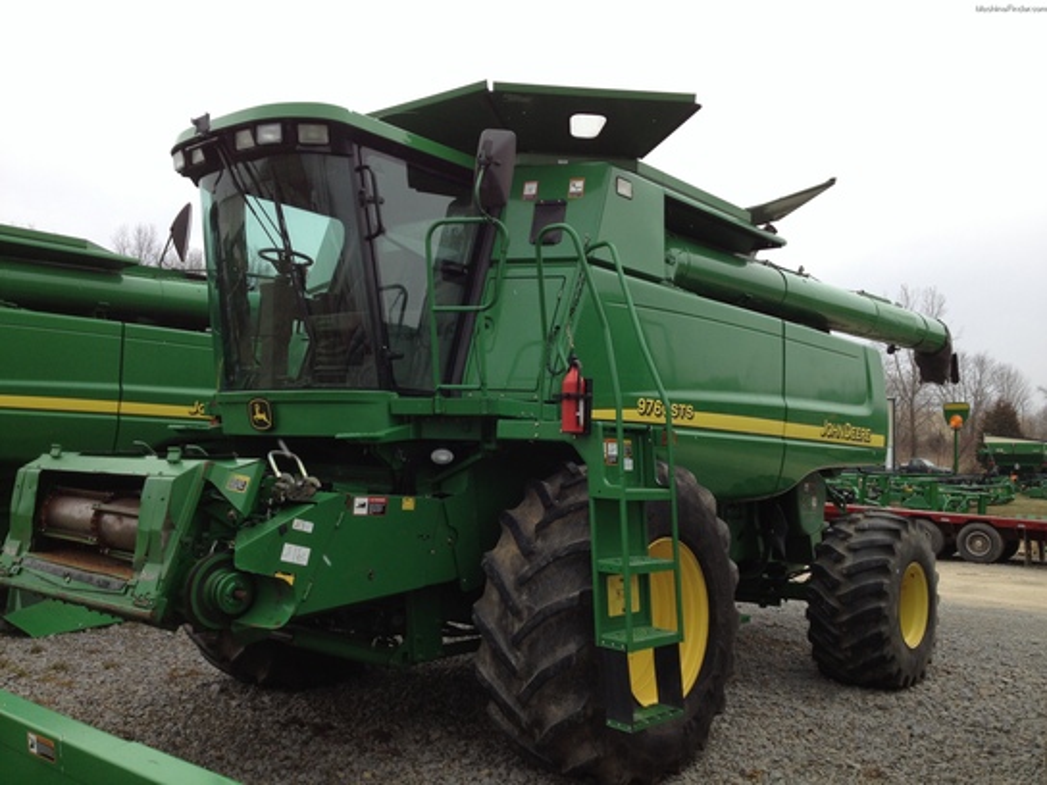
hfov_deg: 52.6
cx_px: 524
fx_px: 1059
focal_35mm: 35
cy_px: 392
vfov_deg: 40.7
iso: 50
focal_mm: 4.28
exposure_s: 1/383
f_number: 2.4
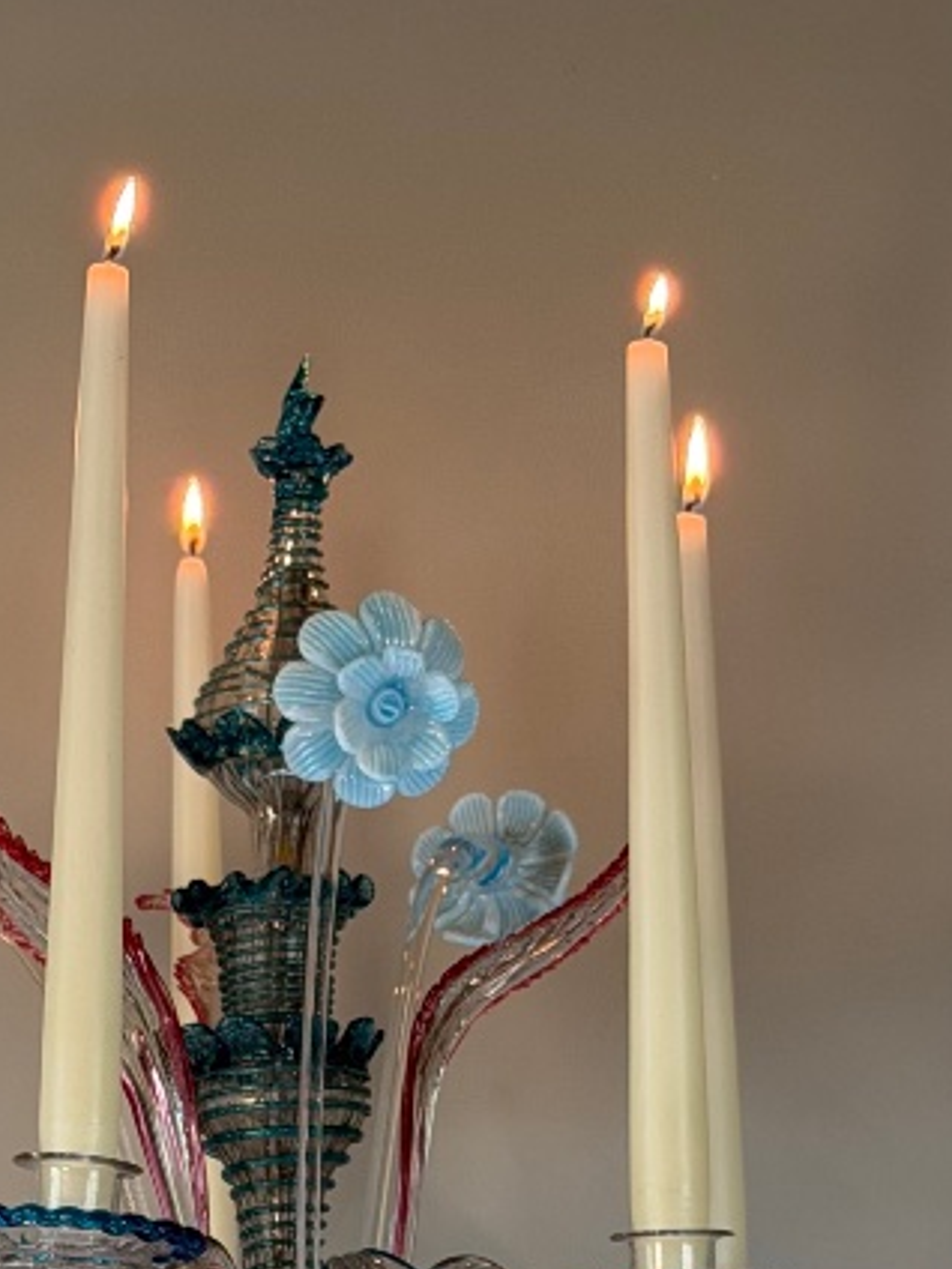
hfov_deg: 10.9
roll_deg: +0.1
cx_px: 278
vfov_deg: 14.3
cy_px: 1185
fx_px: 4987
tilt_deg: +10.2
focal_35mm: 136
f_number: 1.78
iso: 100
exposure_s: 1/100
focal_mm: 6.76
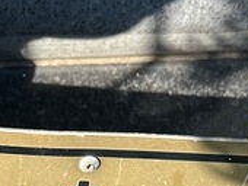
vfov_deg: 11.2
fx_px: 875
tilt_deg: -66.4
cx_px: 35
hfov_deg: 16.0
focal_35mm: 122
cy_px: 353
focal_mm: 5.7
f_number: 1.5
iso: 50
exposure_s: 1/1147
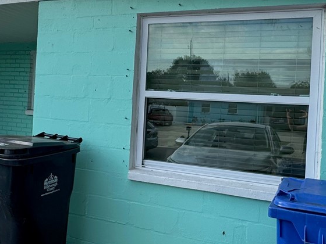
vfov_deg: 35.8
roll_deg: -2.9
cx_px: 108
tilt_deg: +0.5
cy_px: 98
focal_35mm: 40
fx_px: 377
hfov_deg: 46.0
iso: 40
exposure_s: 1/485
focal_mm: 2.22
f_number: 2.2
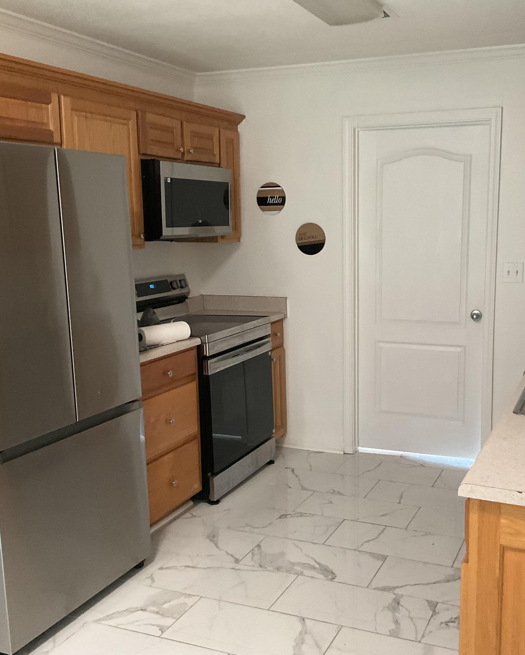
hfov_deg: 38.9
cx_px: 325
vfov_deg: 47.9
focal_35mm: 38
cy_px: 325
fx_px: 738
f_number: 1.8
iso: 250
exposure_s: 1/60
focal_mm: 3
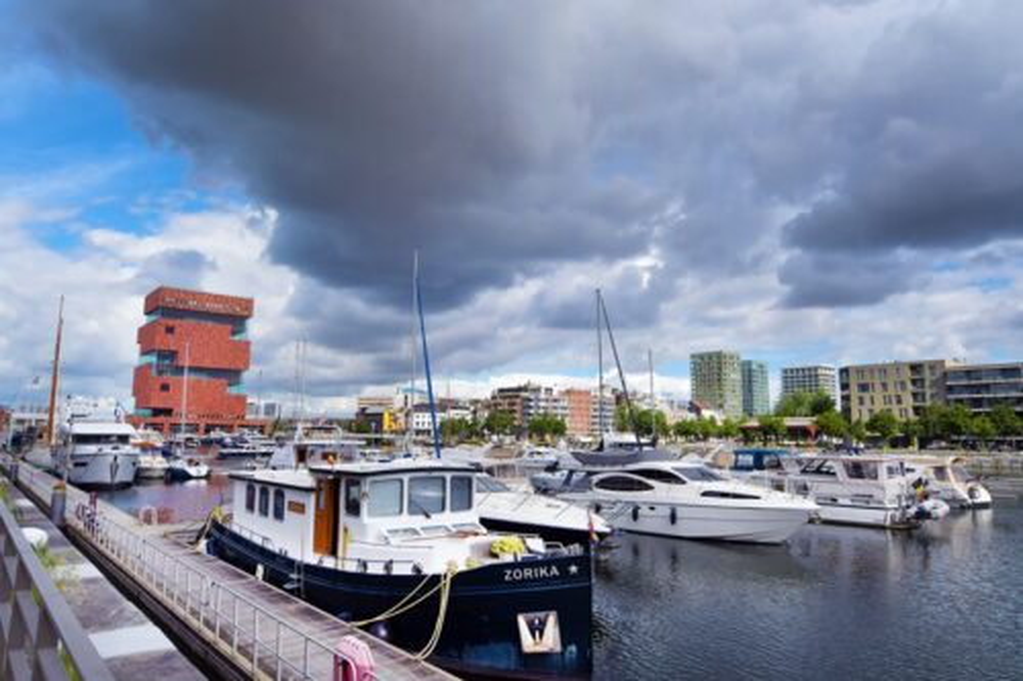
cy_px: 340
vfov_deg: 53.1
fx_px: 682
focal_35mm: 24
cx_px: 512
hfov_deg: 73.8
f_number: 7.1
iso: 400
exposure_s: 1/2500
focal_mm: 16
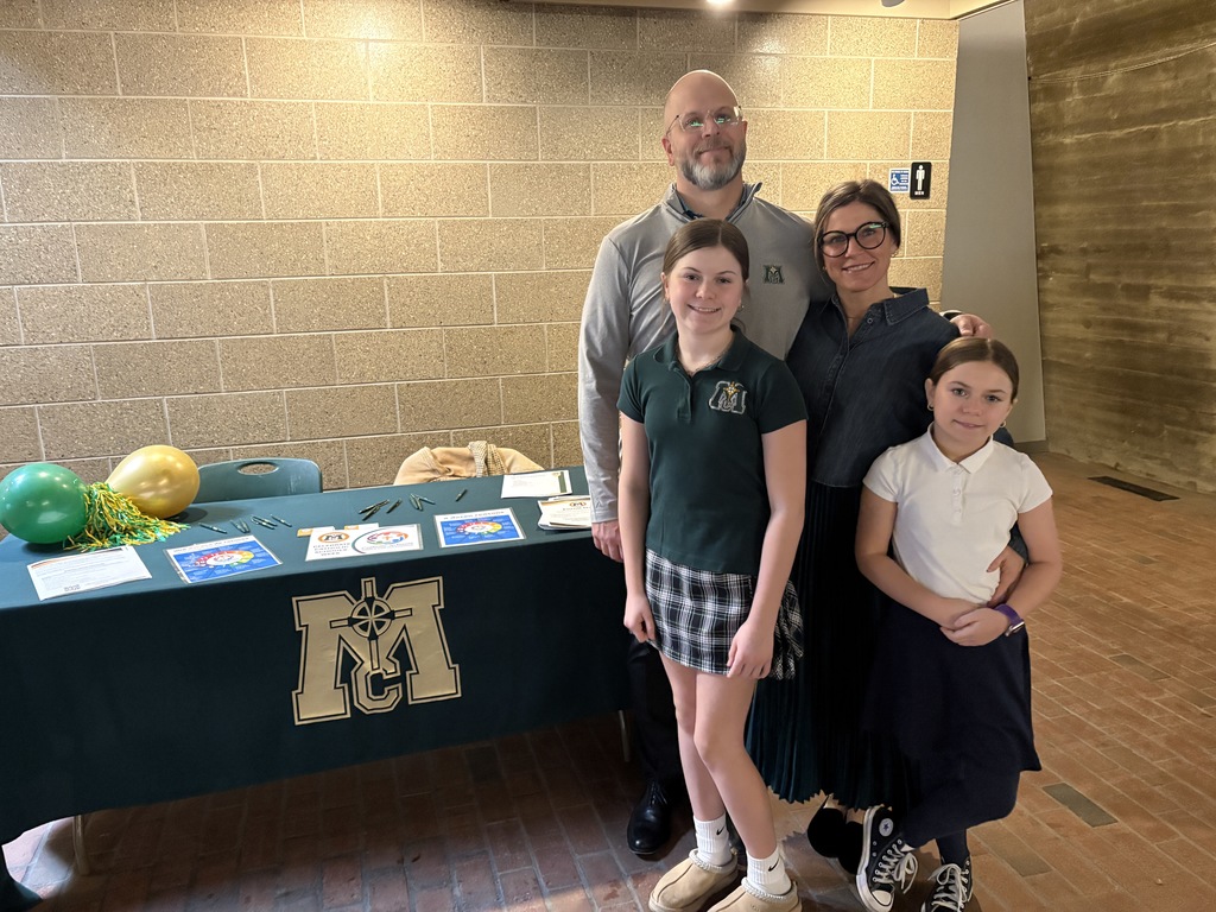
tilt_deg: -12.3
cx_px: 608
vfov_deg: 53.1
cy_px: 456
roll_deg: +1.6
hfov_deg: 67.3
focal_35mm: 26
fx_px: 913
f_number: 1.6
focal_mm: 5.96
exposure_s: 1/30
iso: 640
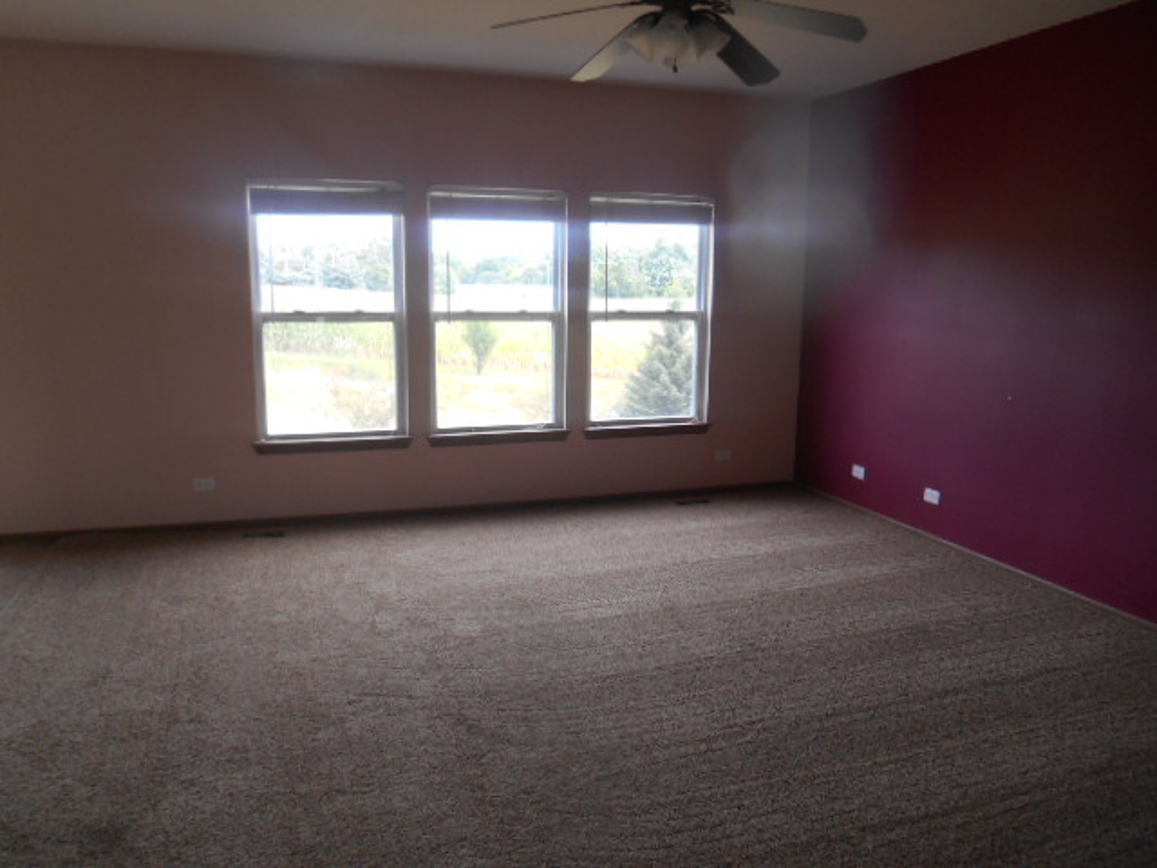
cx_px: 578
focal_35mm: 26
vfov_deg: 53.1
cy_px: 434
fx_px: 869
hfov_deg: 67.3
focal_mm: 4.7
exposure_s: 1/60
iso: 80
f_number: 3.4
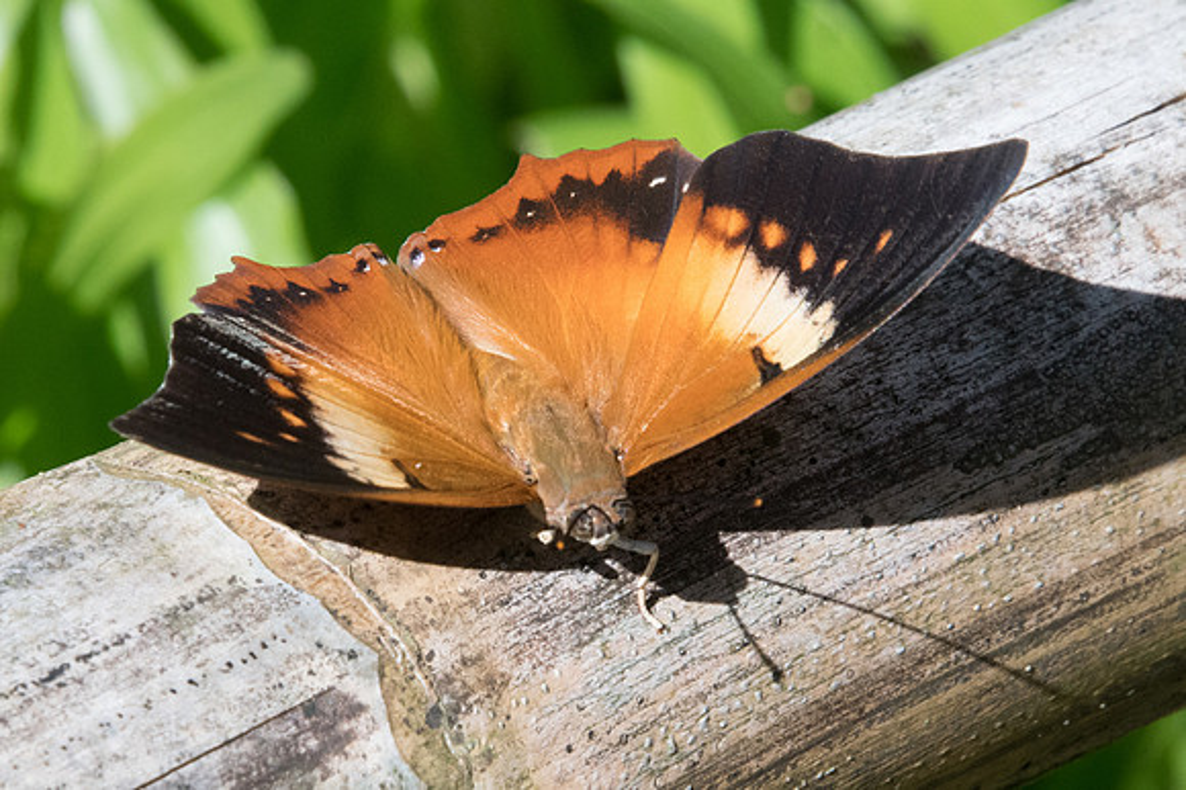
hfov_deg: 2.5
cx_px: 593
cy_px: 363
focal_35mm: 827
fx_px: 27216
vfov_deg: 1.7
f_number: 20
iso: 1000
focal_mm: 400
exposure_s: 1/320
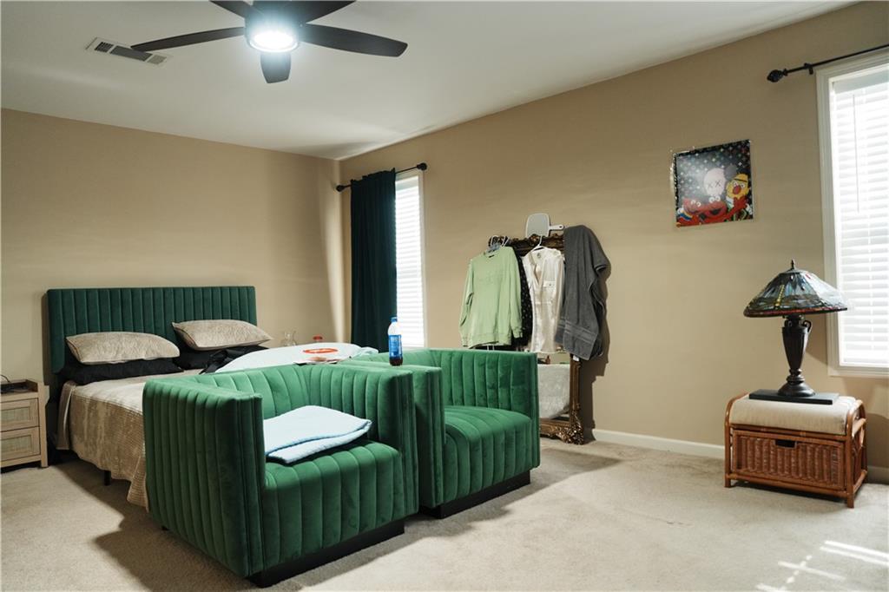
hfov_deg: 73.8
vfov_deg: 53.1
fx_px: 592
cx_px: 444
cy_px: 296
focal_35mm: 24
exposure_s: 1/100
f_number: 2.8
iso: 800
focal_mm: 24
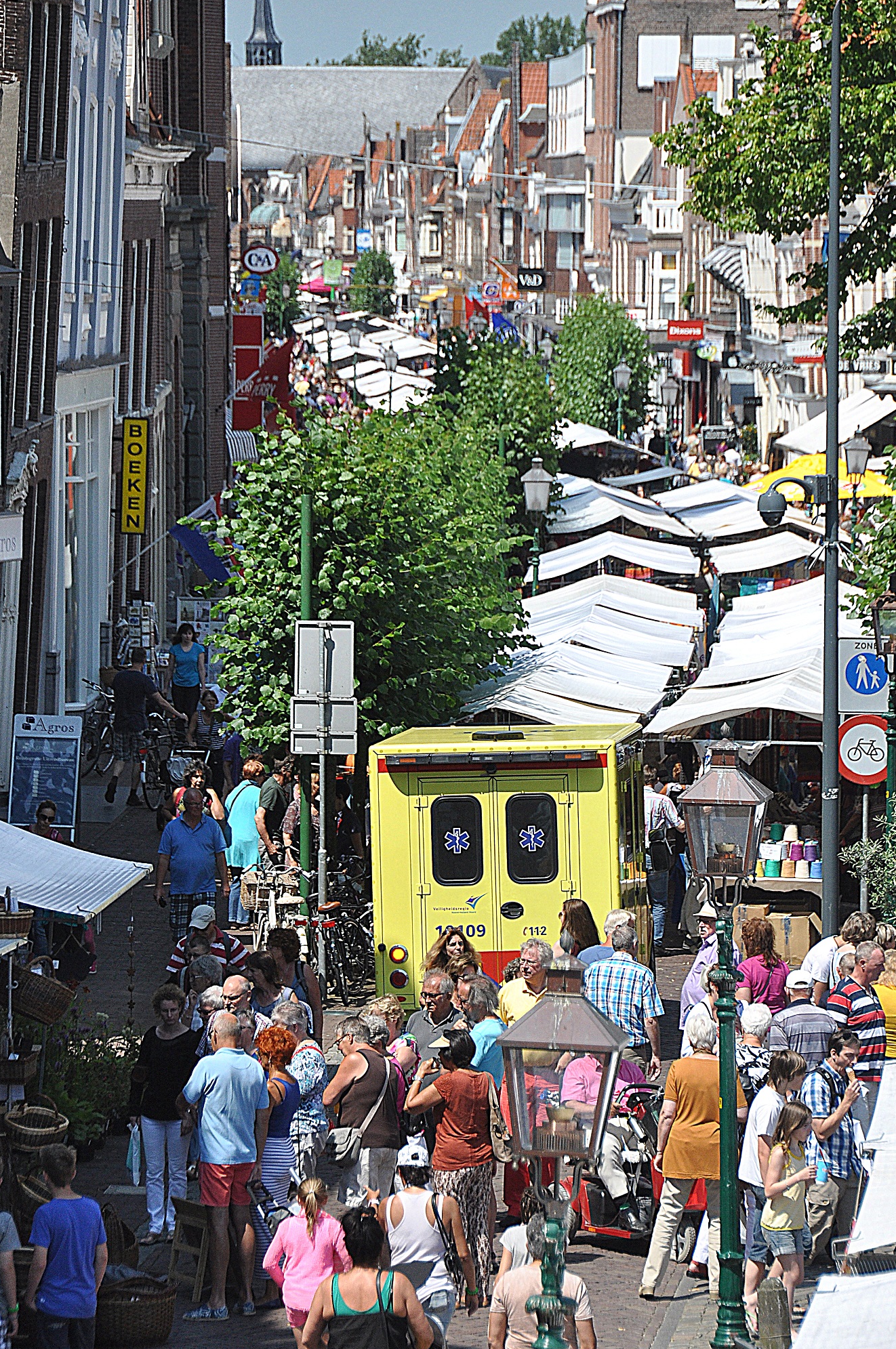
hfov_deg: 6.5
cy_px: 676
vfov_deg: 9.8
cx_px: 455
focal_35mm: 210
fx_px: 7861
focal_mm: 130
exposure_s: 1/1600
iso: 400
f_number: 6.3
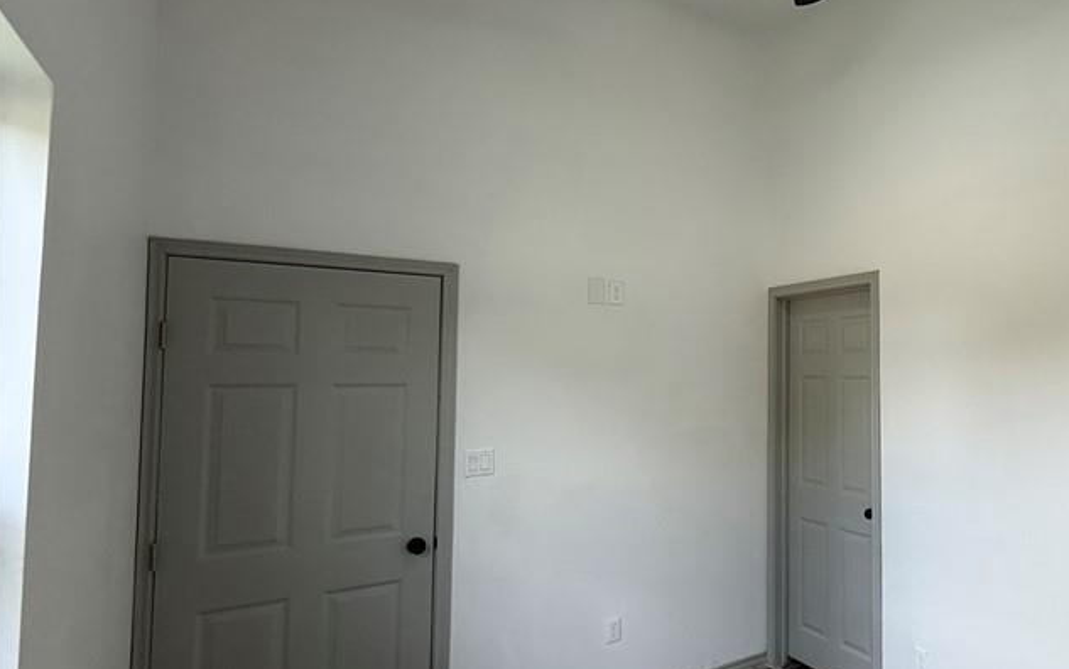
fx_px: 699
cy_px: 341
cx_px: 858
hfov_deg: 67.6
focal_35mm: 24
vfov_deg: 51.1
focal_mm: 2.22
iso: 100
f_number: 2.2
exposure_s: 1/99
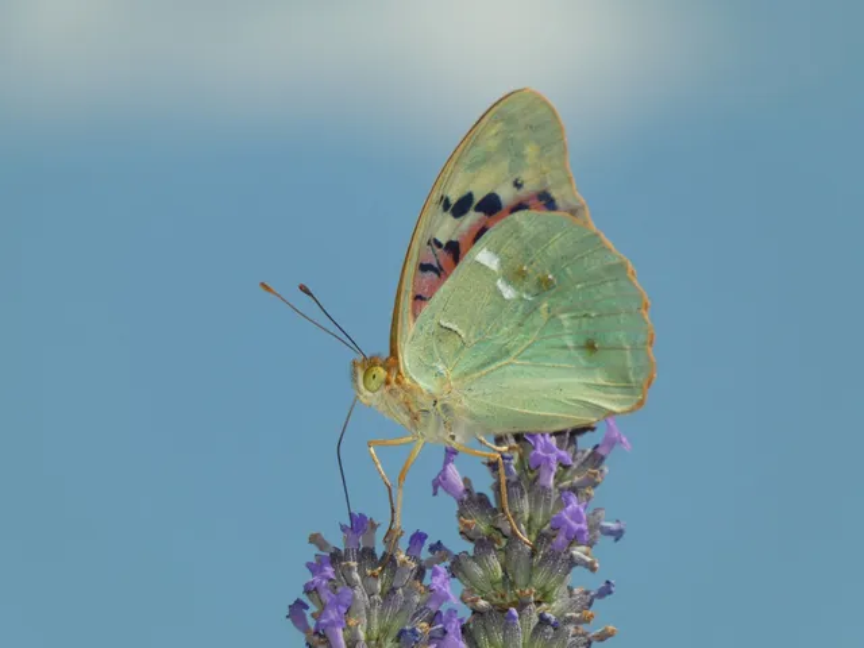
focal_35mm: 531
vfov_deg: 2.8
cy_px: 324
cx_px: 432
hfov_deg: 3.7
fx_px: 13254
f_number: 5.6
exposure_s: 1/640
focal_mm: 95.2
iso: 80
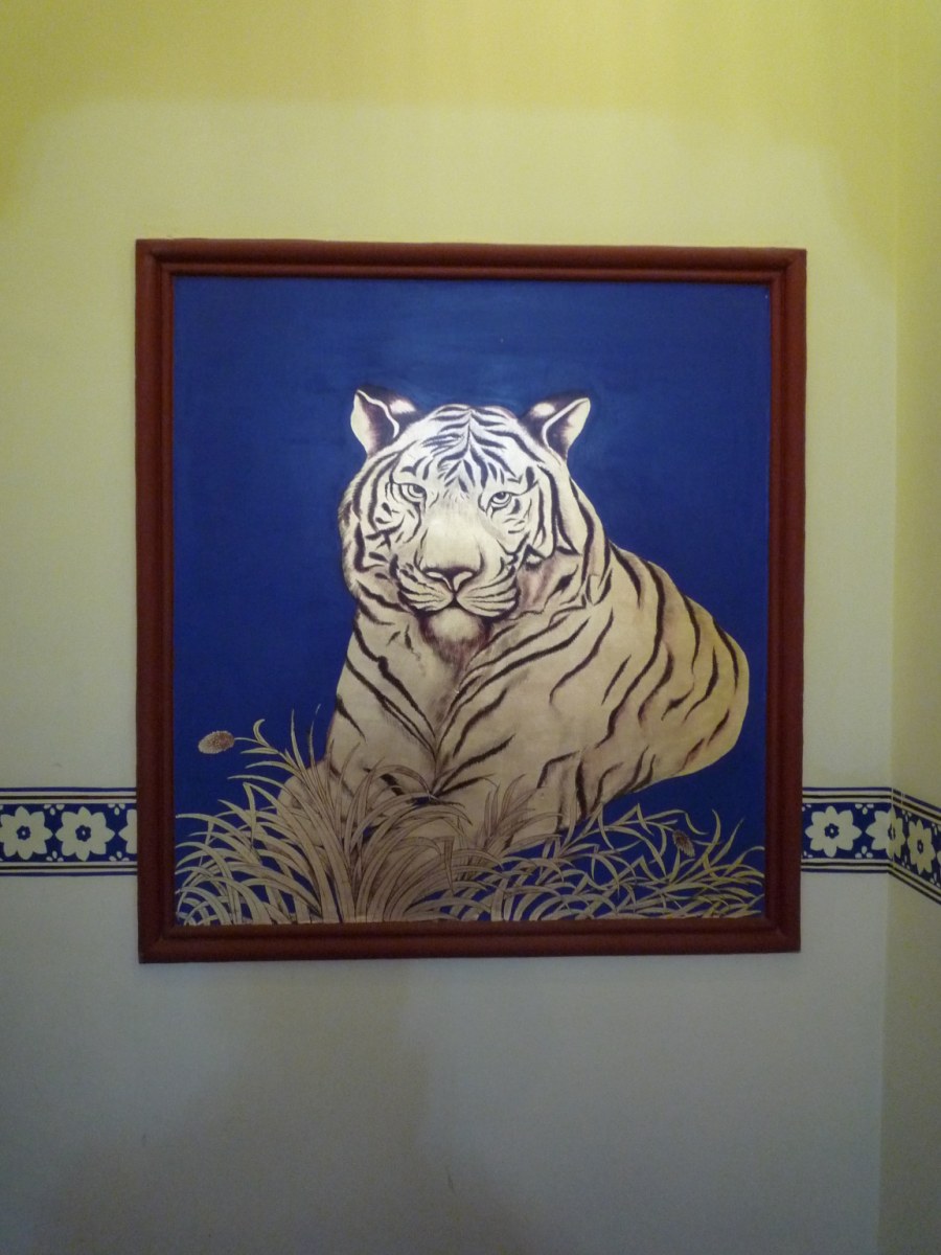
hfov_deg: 54.9
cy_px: 628
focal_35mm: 25
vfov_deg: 69.4
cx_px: 470
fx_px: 906
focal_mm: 4.4
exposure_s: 1/13
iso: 400
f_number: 2.8
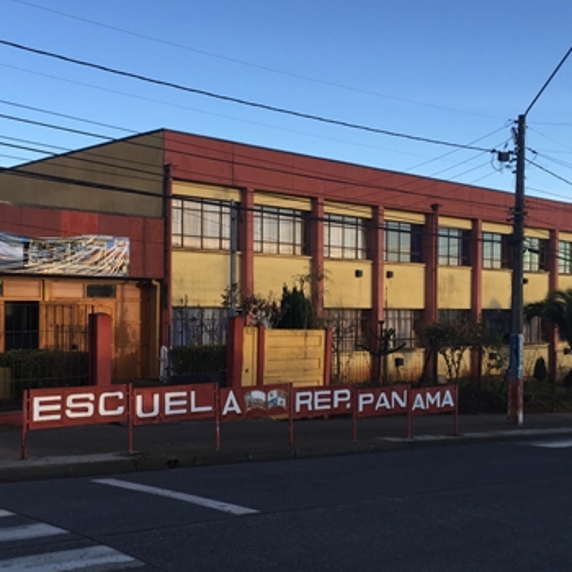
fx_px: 823
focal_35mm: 44
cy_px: 320
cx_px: 235
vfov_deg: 38.3
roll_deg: -0.3
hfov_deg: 38.2
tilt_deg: +0.2
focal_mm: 4.15
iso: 32
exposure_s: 1/608
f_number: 2.2
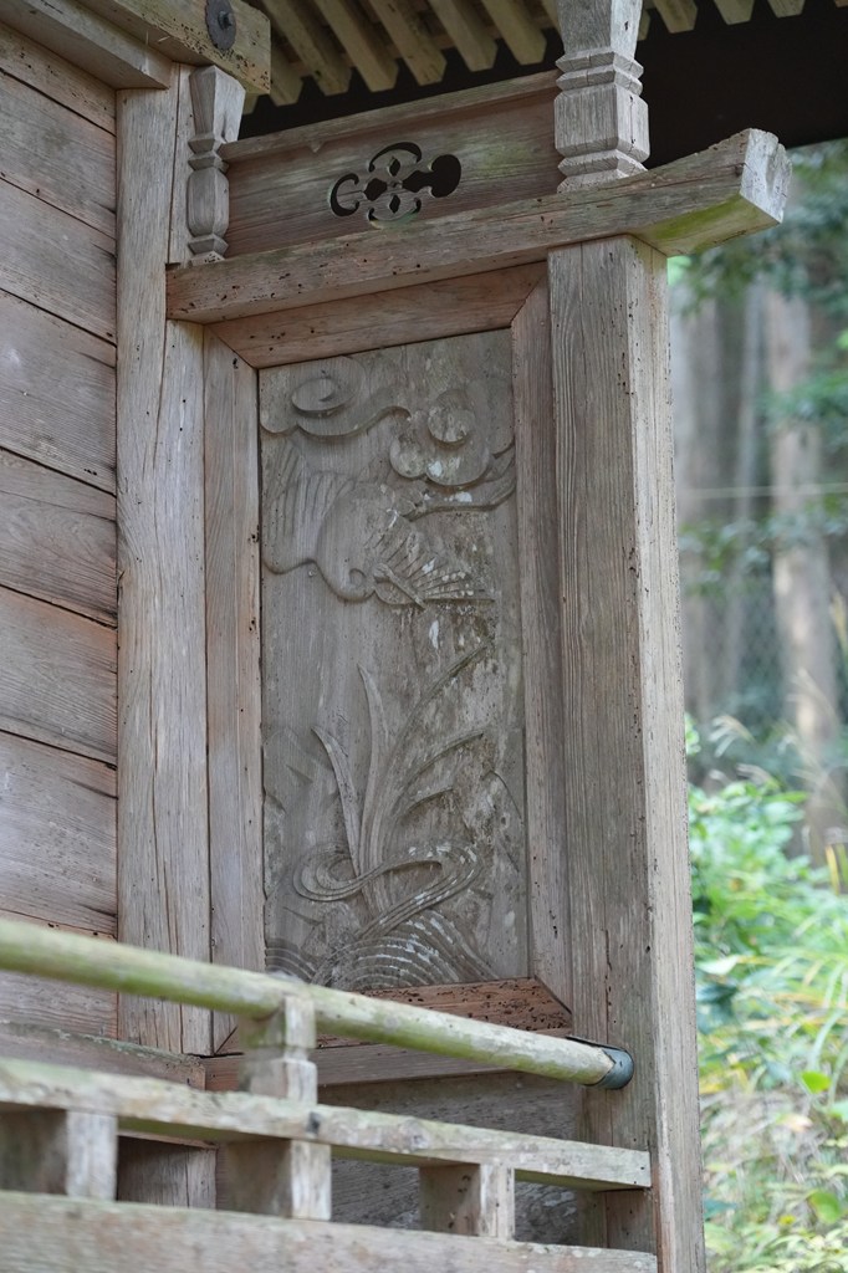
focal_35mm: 104
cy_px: 636
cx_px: 424
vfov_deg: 19.6
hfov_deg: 13.2
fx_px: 3677
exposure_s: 1/160
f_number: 4
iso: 8000
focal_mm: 104
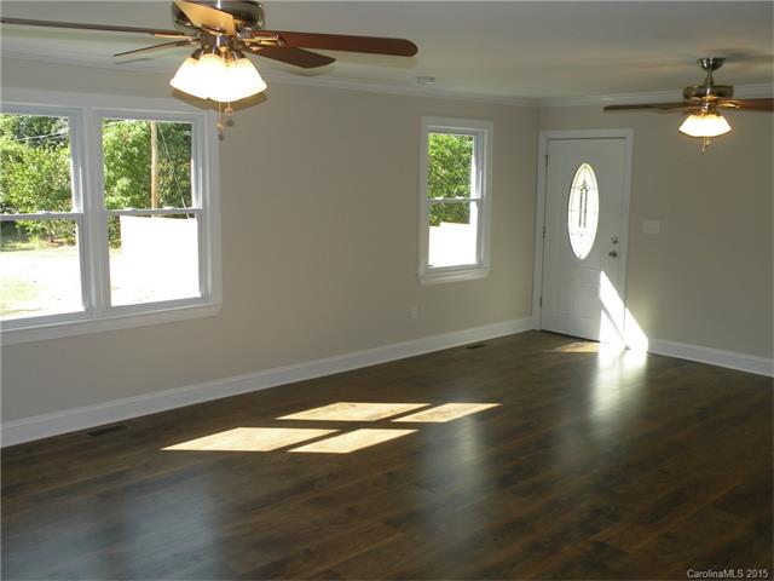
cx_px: 387
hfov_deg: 55.4
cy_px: 290
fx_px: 738
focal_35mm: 33
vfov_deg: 42.9
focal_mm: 5.8
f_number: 3.5
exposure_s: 1/81.7
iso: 64
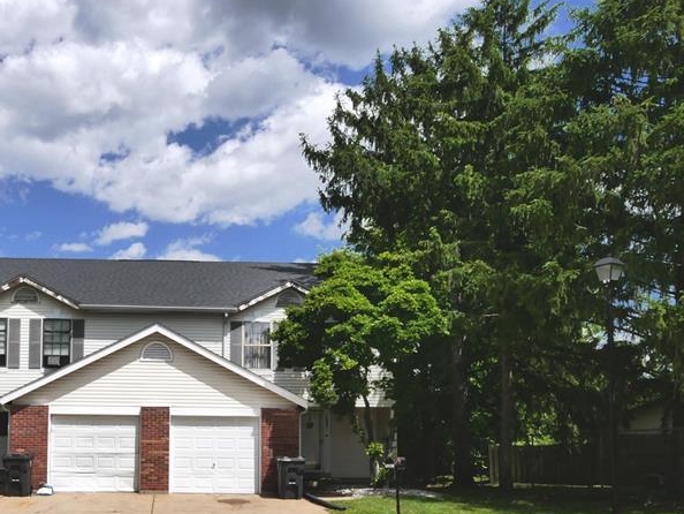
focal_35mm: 31
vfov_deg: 43.4
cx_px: 185
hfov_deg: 55.9
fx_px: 613
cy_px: 410
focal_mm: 9
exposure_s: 1/640
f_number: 9
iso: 800
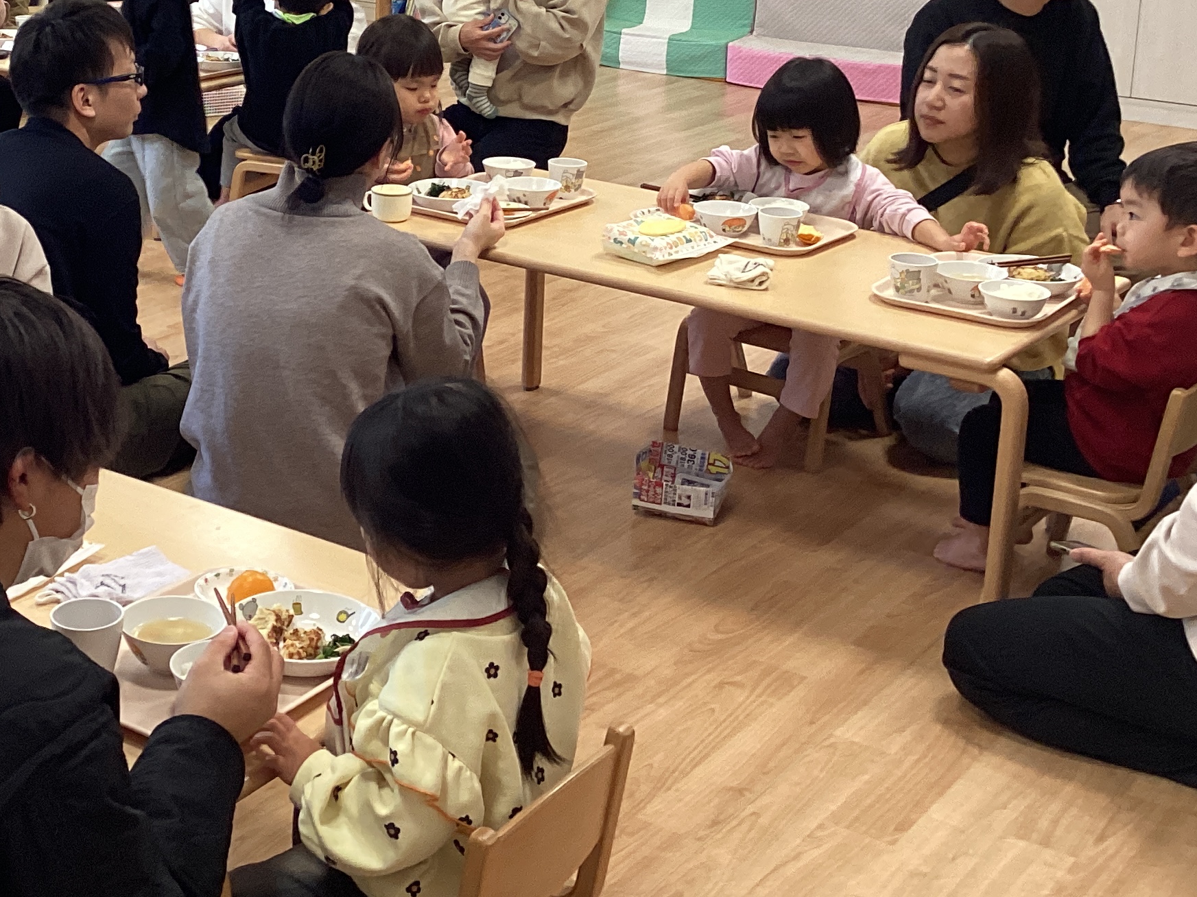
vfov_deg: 24.7
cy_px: 135
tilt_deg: -12.4
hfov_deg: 32.5
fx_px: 2005
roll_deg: -0.2
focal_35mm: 58
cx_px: 280
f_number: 2.4
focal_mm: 3.3
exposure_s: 1/60
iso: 125
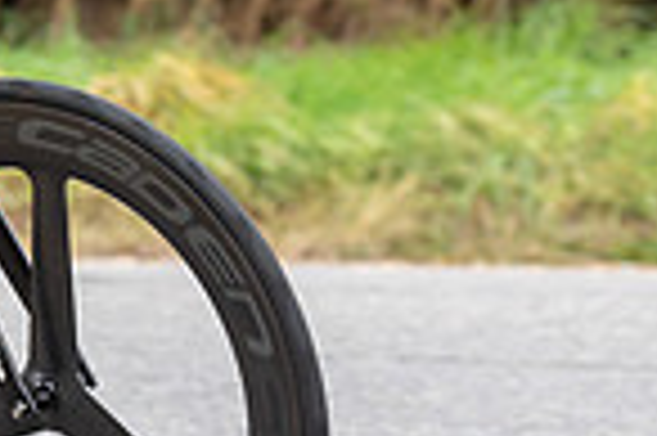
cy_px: -161
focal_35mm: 476
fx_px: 8677
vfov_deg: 2.9
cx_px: -402
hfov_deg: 4.3
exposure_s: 1/1000
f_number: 4
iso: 1000
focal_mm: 95
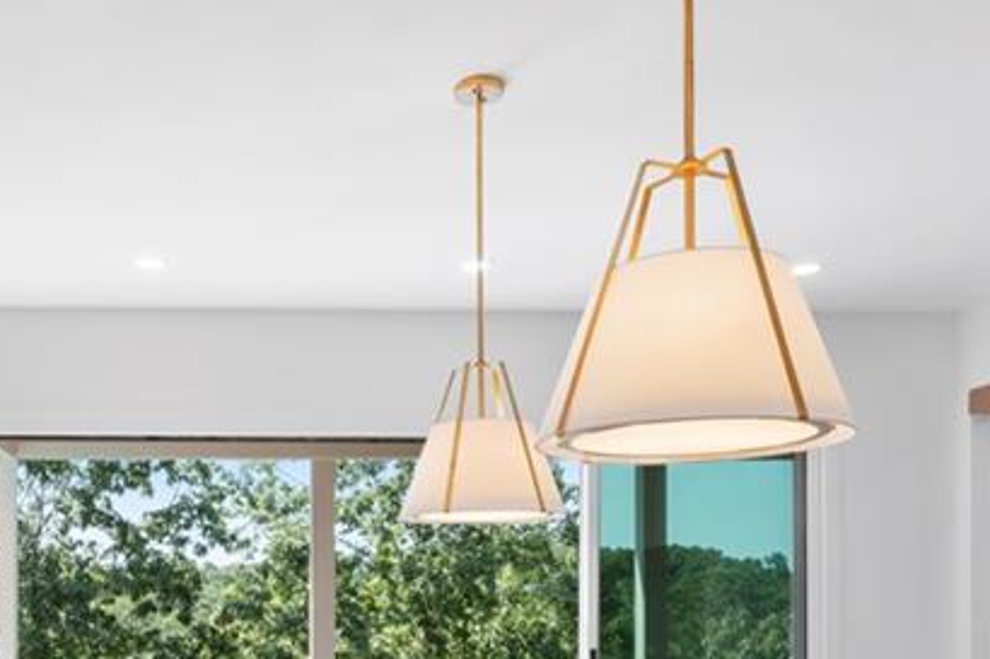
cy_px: 575
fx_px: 1100
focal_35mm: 40
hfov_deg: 46.8
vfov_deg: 32.0
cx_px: 256
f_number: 9
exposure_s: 1/10
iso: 100
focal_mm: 16
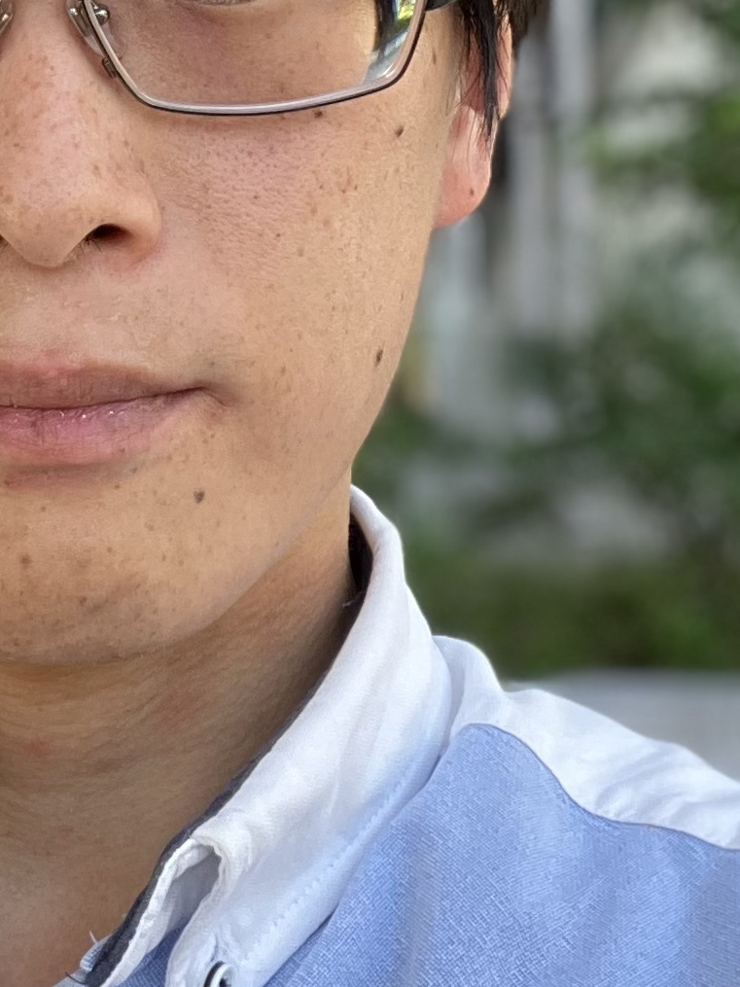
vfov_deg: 27.0
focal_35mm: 70
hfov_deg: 20.4
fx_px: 1996
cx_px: 17
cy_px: 136
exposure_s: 1/121
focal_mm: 2.87
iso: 32
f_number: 2.2
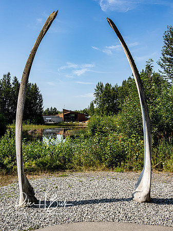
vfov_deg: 54.0
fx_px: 227
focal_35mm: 34
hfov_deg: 41.8
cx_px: 86
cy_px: 116
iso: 400
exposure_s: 1/400
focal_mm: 17
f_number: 8
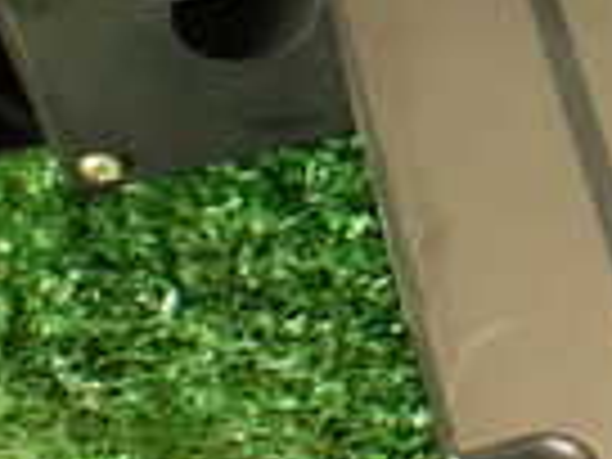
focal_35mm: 132
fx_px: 2334
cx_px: 873
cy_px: -9
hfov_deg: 14.1
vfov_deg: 11.1
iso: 320
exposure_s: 1/30
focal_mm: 5.4
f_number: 2.3
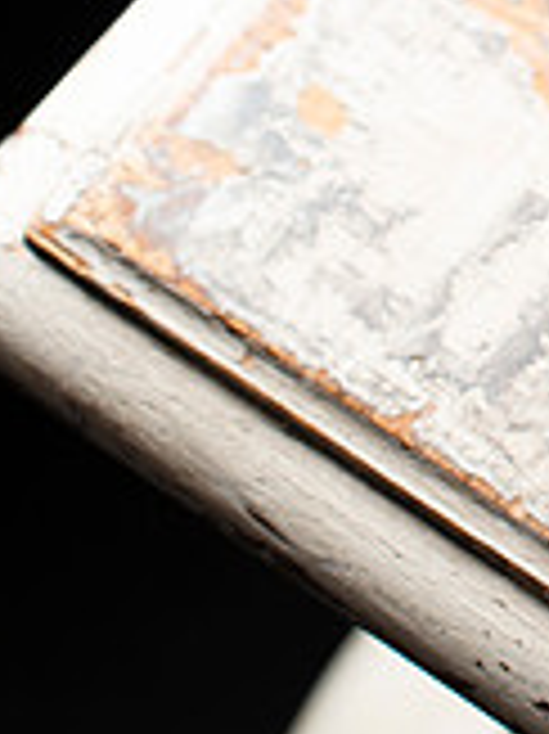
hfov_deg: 7.3
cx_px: 809
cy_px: -108
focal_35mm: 199
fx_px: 4214
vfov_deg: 9.8
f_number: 5
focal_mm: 50
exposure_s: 1/250
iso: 100
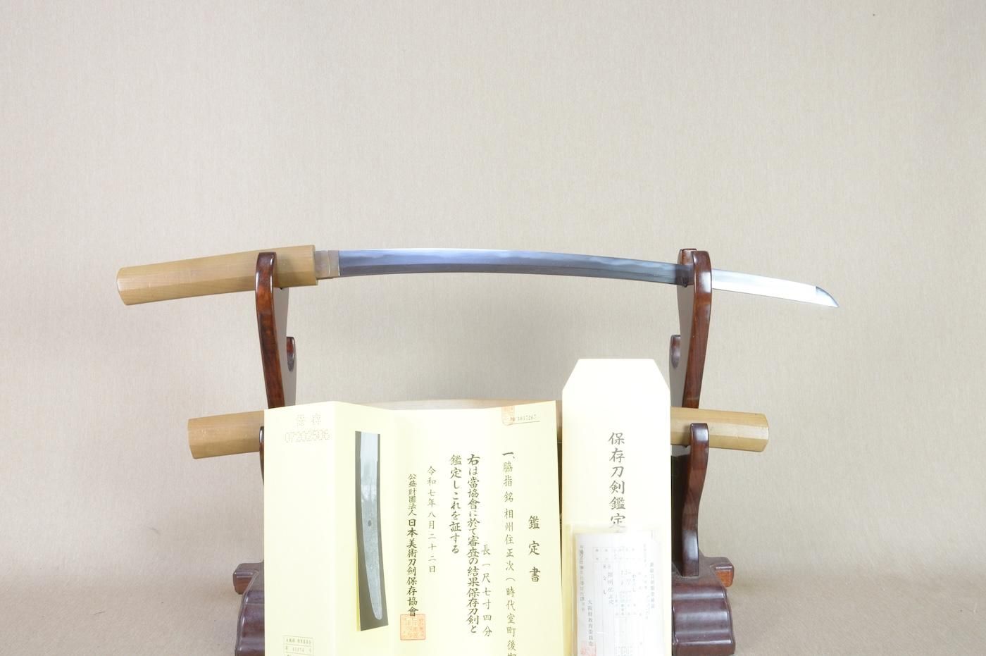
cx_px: 493
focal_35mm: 30
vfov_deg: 43.5
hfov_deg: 62.0
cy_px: 328
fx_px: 821
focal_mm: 20
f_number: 11
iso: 400
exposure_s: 1/1.6
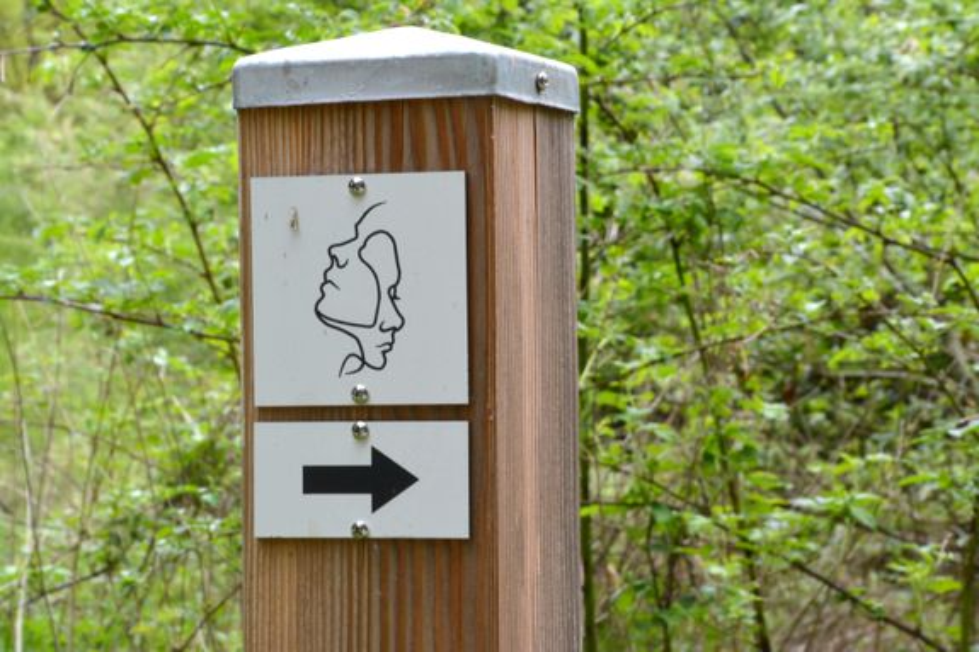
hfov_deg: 15.2
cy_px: 326
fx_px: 3670
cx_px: 490
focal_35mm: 135
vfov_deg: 10.2
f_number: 22
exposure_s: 1/40
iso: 800
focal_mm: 90
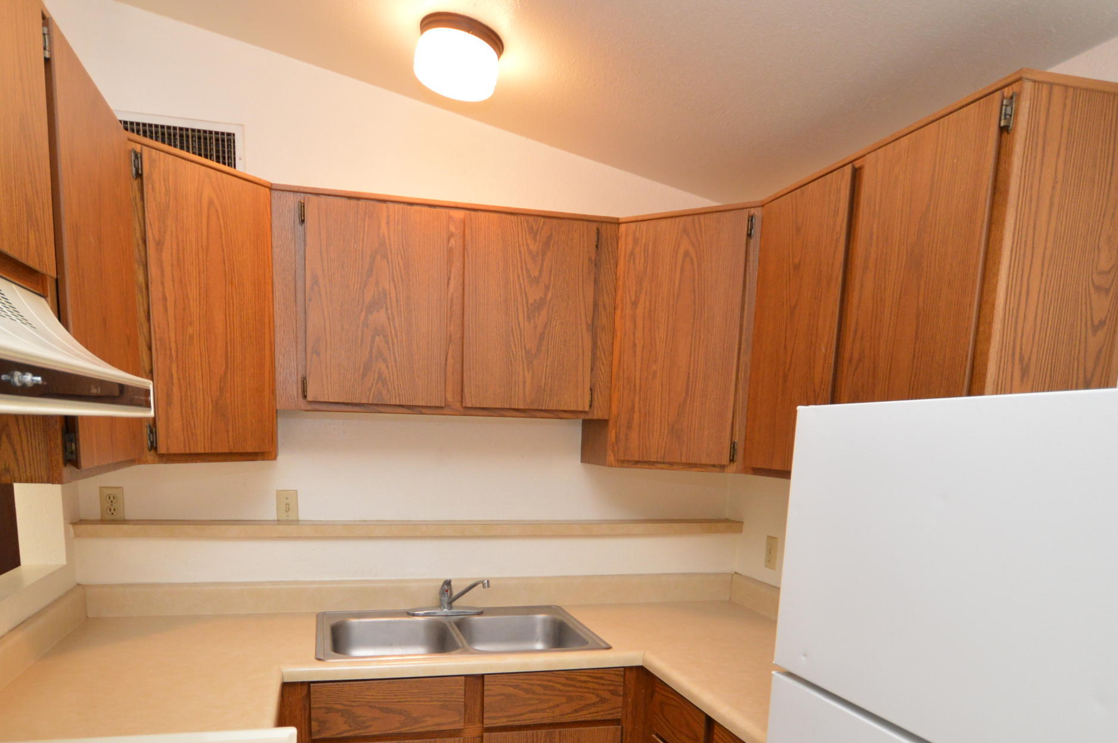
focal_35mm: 24
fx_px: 745
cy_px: 569
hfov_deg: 73.7
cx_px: 513
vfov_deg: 50.5
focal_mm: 10
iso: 560
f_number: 3.5
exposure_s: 1/60
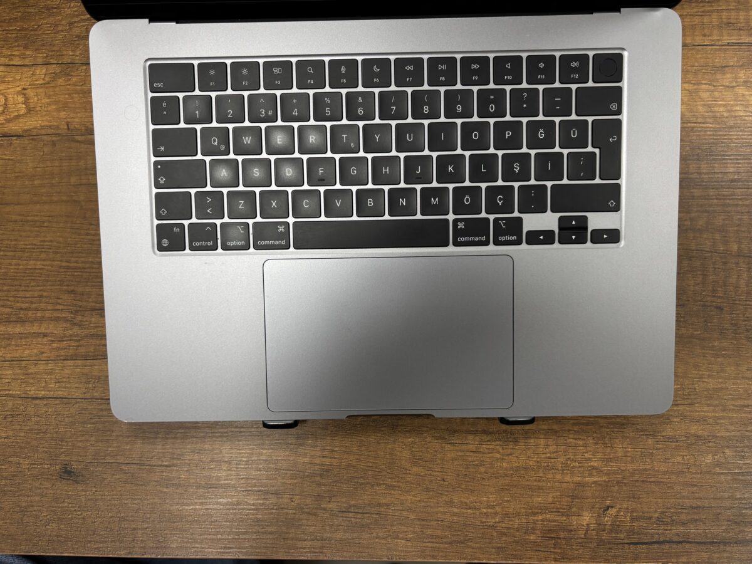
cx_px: 376
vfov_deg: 53.1
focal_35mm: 26
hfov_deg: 67.3
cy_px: 282
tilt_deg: -76.0
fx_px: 565
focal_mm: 5.96
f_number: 1.6
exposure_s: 1/50
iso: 80
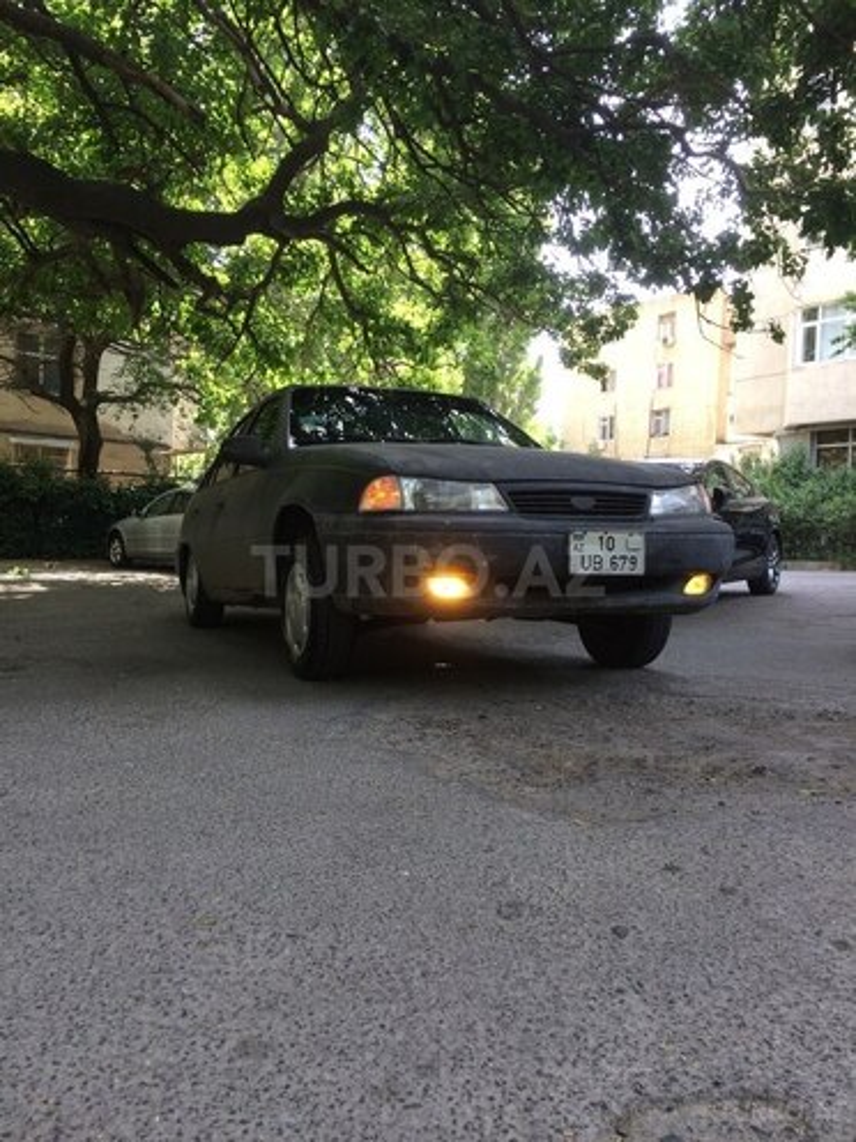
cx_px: 428
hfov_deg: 48.2
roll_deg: -1.0
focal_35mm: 29
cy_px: 571
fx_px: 956
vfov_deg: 61.7
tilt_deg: -6.5
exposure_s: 1/123
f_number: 2.2
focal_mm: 4.15
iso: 32
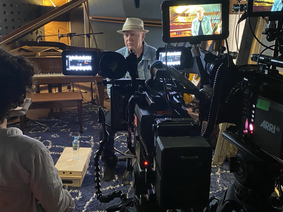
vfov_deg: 38.7
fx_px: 303
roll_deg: -1.9
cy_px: 101
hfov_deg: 50.1
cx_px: 146
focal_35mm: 37
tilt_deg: -17.9
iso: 800
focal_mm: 4.25
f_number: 1.8
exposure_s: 1/28
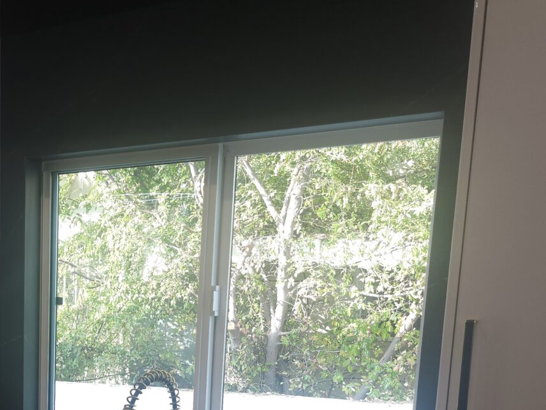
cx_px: -5
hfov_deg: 32.1
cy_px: 444
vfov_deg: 24.8
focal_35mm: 55
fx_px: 868
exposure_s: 1/60
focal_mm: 6.4
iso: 40
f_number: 1.8
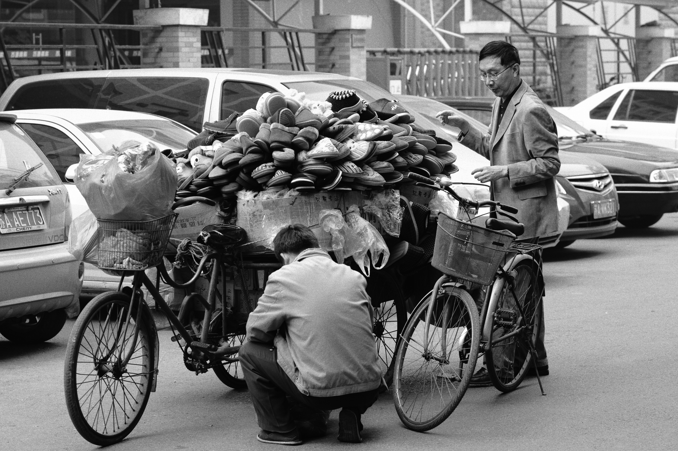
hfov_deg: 19.5
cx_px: 339
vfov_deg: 13.0
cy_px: 226
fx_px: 1976
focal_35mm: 105
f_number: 5.6
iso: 280
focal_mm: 105
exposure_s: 1/250
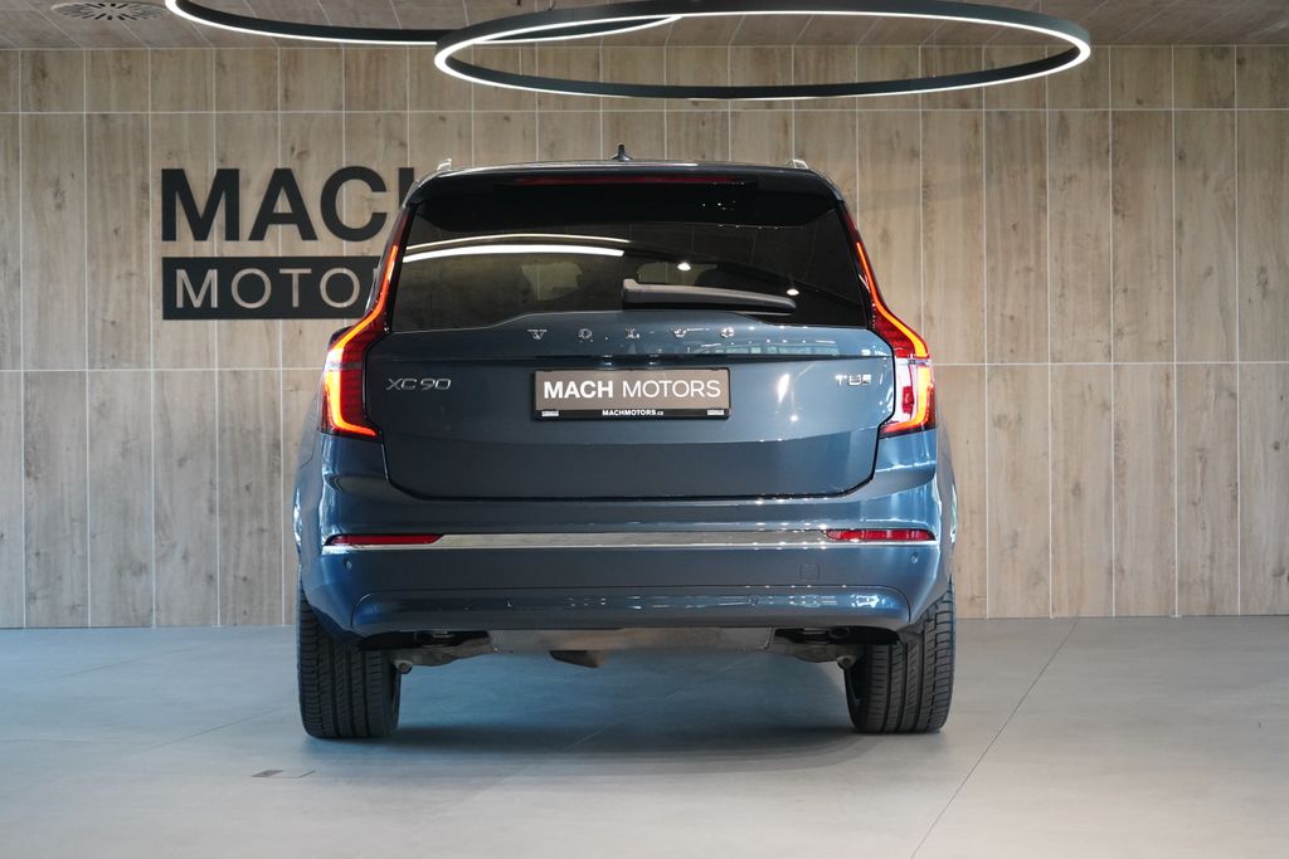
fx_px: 2507
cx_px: 644
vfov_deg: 19.5
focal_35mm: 70
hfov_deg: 28.8
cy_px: 430
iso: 6400
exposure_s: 1/160
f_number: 5.6
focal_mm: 70
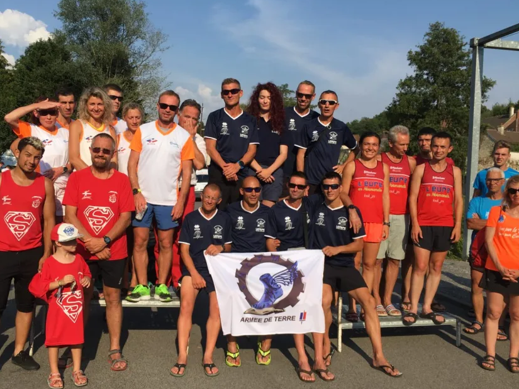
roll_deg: -2.0
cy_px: 187
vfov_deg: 39.7
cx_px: 236
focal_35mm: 36
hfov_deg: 51.3
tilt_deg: -1.6
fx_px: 540
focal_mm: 4.15
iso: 25
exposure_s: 1/1832
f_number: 2.2
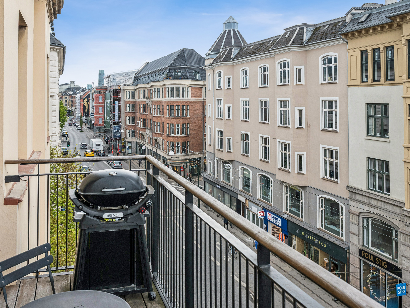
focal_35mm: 33
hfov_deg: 55.8
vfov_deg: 43.5
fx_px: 386
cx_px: 178
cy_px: 157
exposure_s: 1/500
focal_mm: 29.5
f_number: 6.3
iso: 400
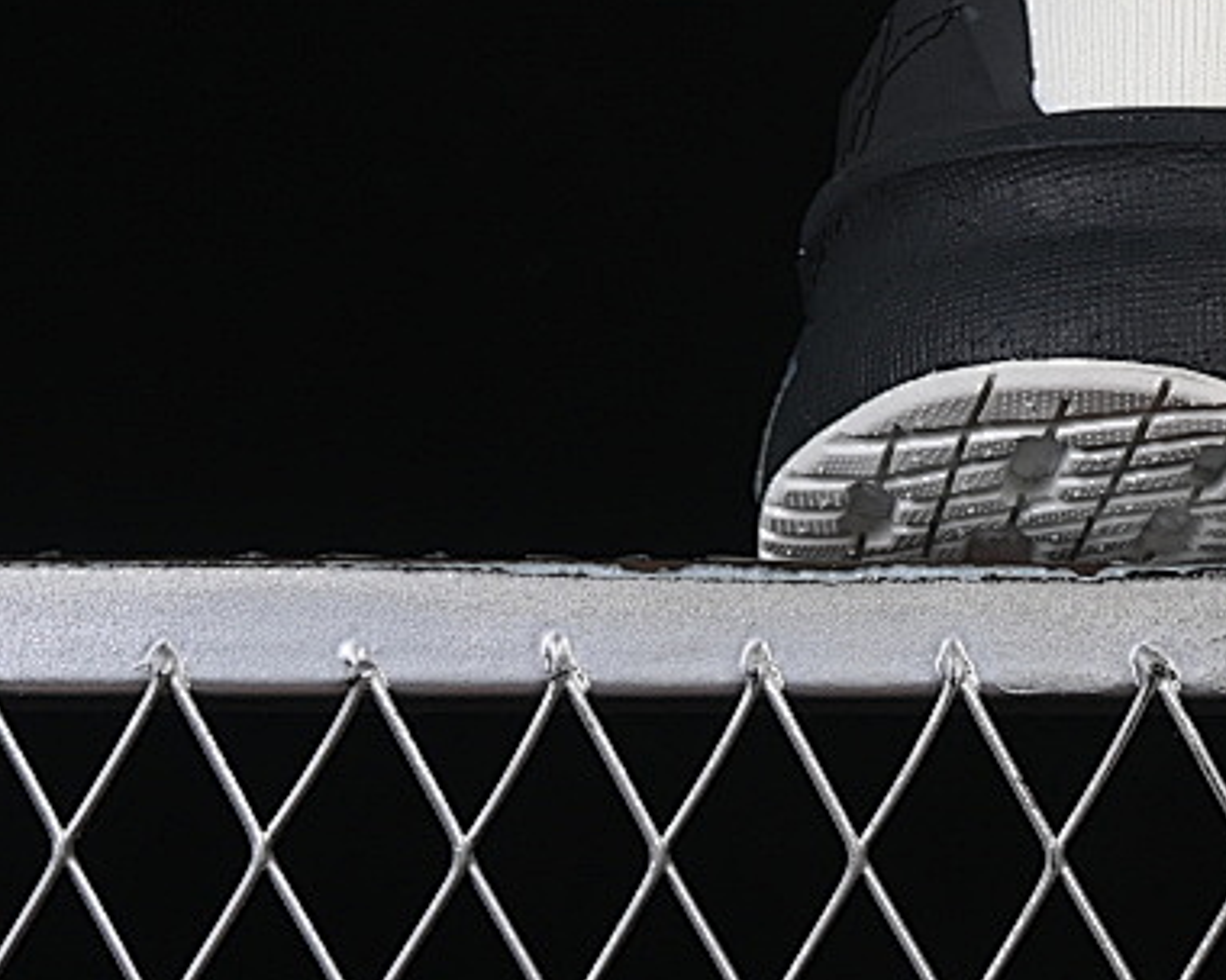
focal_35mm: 200
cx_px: 1520
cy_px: -148
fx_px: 7257
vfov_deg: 7.7
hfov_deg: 9.5
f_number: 8
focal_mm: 50
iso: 160
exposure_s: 1/80
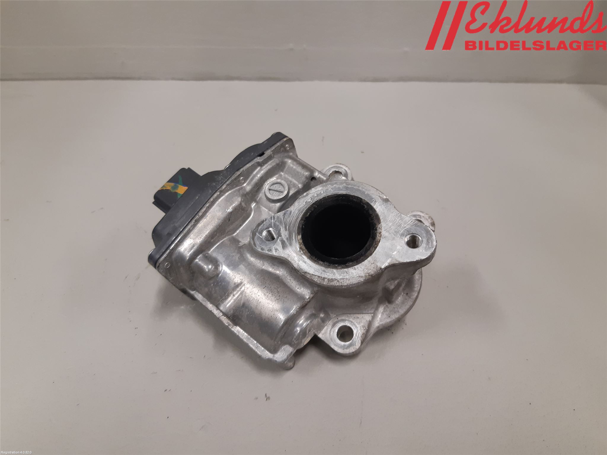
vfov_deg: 53.1
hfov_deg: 67.3
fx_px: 456
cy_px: 228
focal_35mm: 26
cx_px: 304
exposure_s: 1/50
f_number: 1.7
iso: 125
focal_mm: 3.93
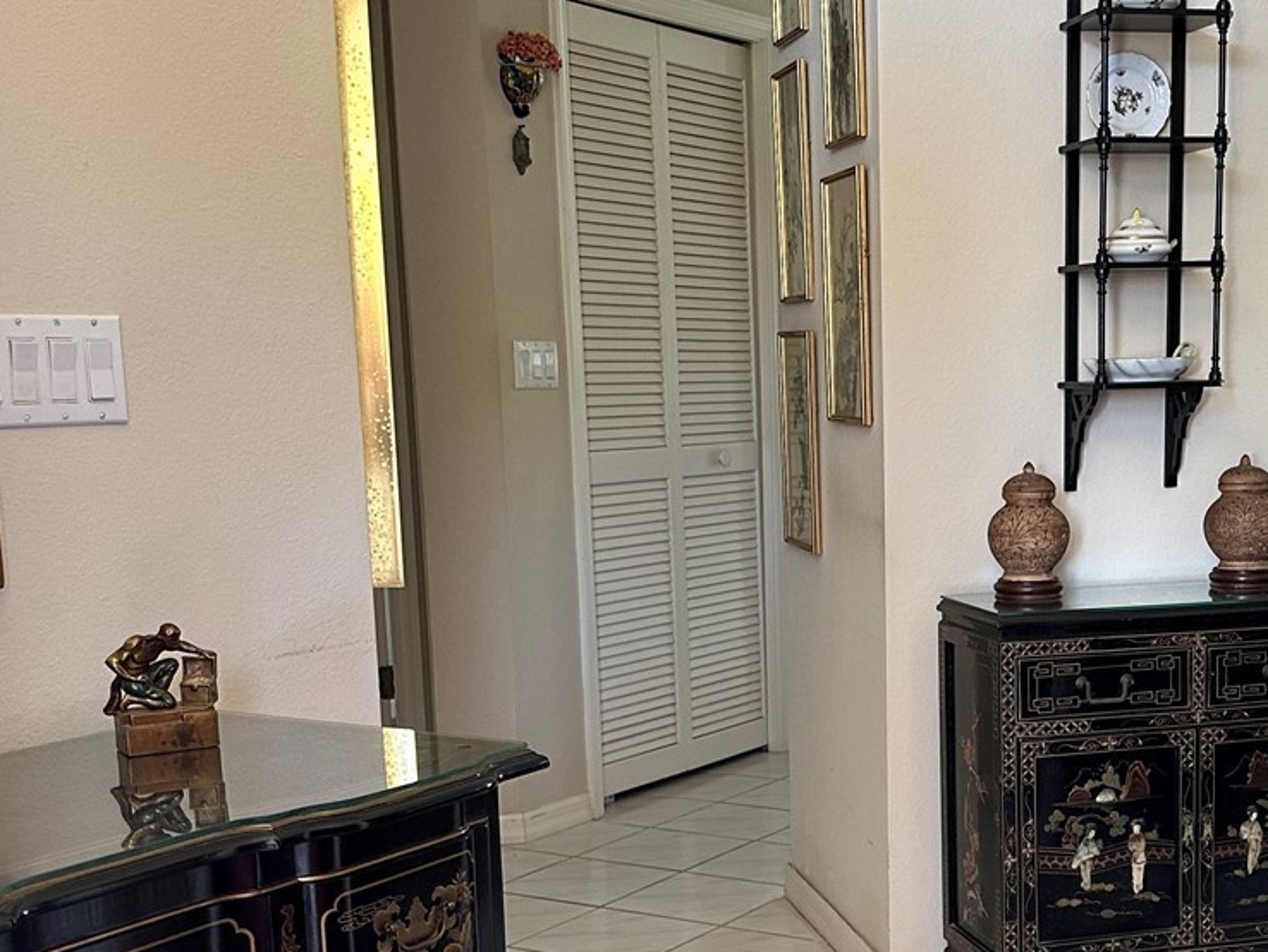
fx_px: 1905
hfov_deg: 36.3
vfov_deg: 27.7
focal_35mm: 52
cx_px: 869
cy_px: 698
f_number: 1.78
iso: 250
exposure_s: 1/87
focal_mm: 6.86
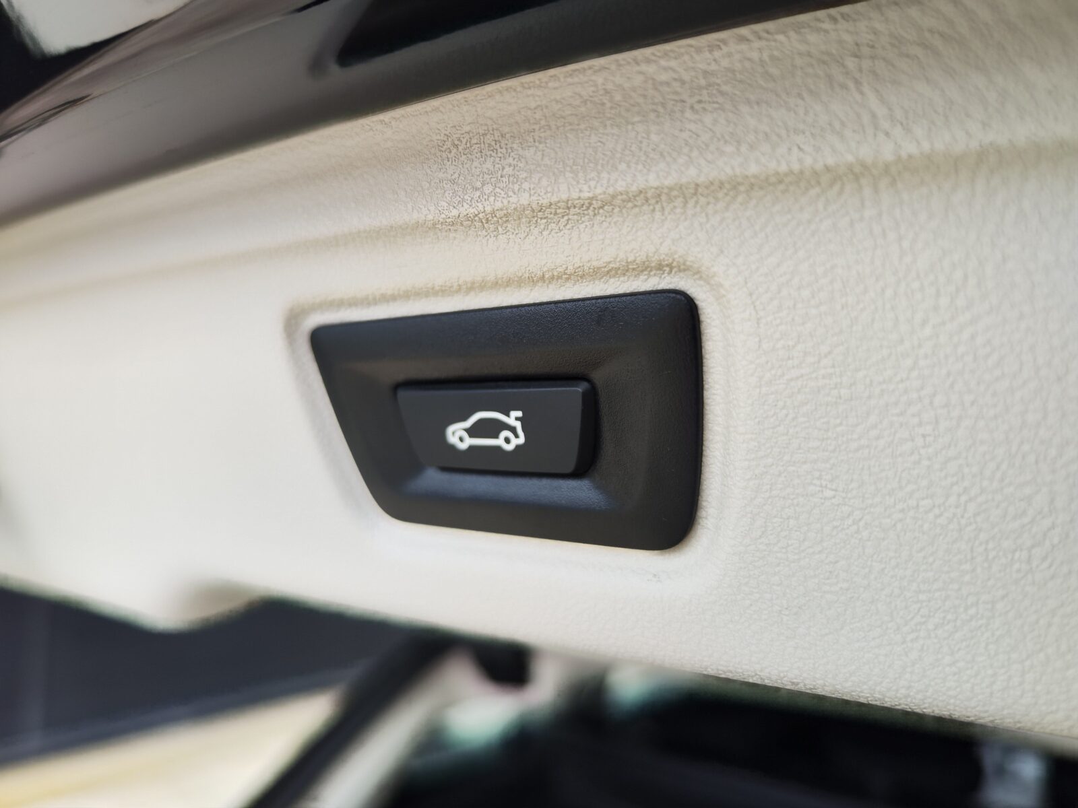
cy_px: 404
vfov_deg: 58.9
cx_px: 539
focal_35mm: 23
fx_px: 716
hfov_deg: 73.9
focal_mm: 7.01
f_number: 1.69
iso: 56
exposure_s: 1/100
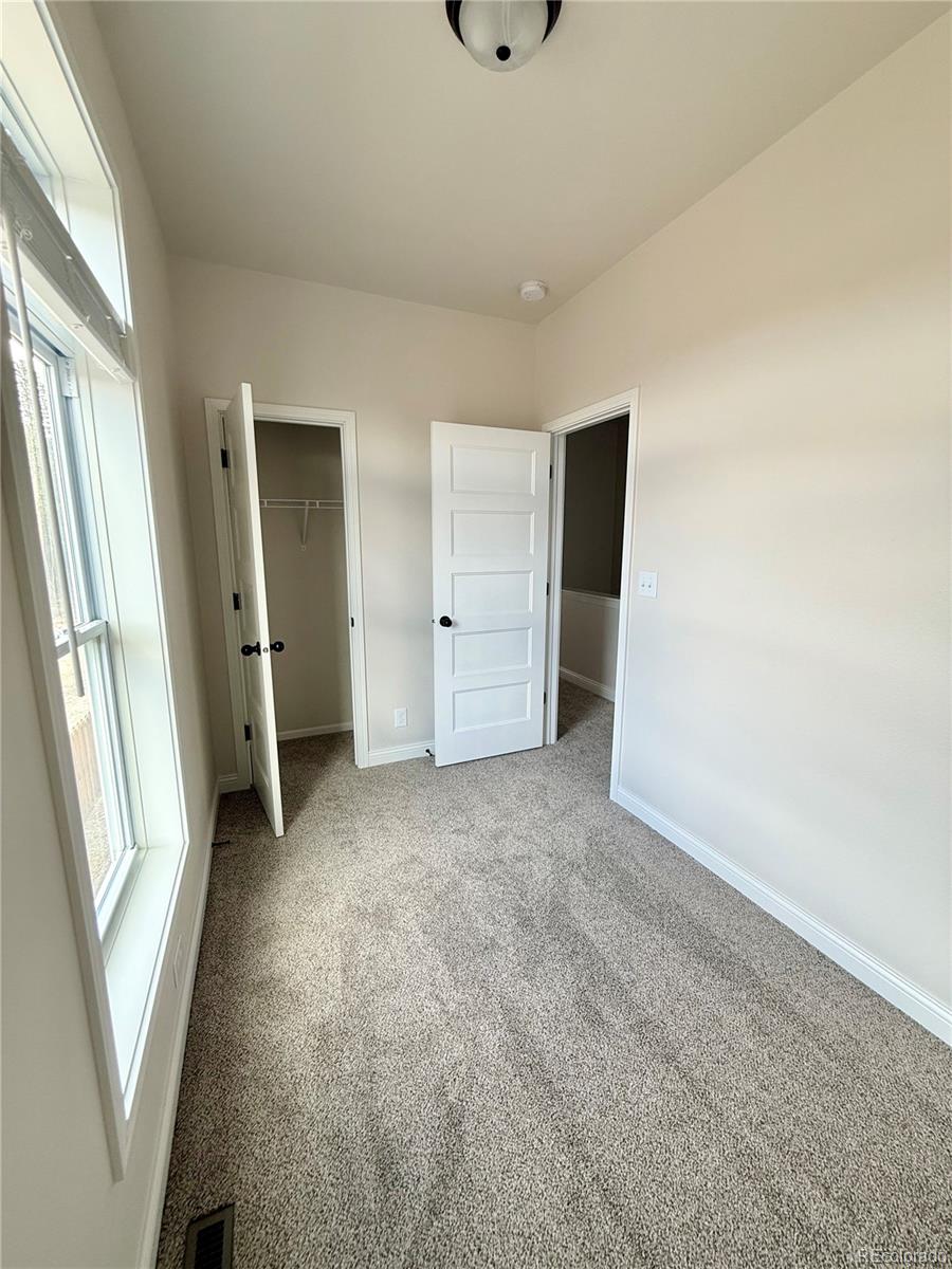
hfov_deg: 85.7
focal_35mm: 14
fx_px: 513
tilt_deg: -10.3
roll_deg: +0.2
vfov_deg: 102.1
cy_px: 634
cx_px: 476
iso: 100
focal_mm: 2.22
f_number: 2.2
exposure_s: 1/99
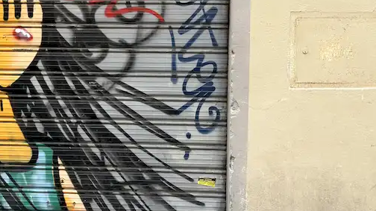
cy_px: 92
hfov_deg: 22.1
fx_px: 957
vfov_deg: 12.6
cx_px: 110
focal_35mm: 96
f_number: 1.78
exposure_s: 1/121
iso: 64
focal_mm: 6.76
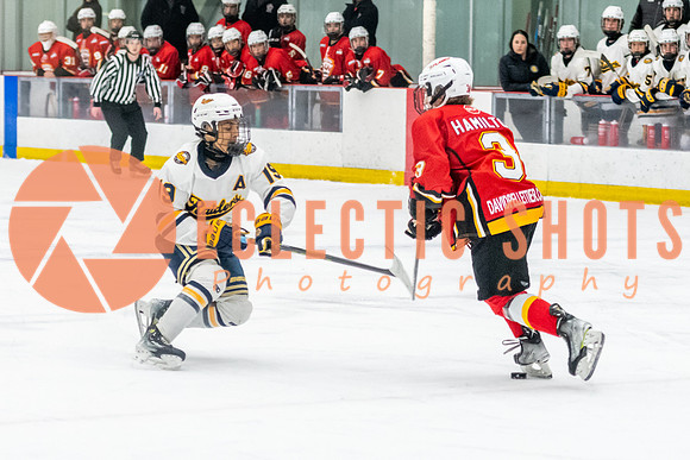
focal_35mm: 186
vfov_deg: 7.4
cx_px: 311
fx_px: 3560
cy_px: 274
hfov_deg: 11.1
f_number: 2.8
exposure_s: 1/800
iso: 3200
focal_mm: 78
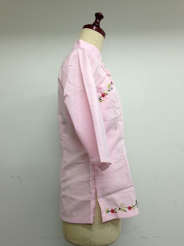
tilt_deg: +2.6
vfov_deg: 54.0
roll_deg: +1.0
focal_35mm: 34
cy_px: 126
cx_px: 92
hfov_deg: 41.8
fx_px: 241
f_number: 2.4
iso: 50
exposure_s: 1/25
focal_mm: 4.12
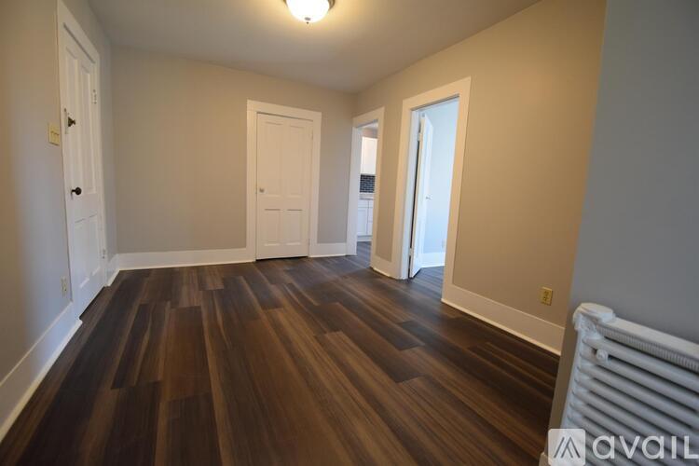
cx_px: 350
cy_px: 233
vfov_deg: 77.3
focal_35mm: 15
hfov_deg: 100.4
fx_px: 291
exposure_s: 1/60
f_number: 3.5
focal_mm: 10
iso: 1000
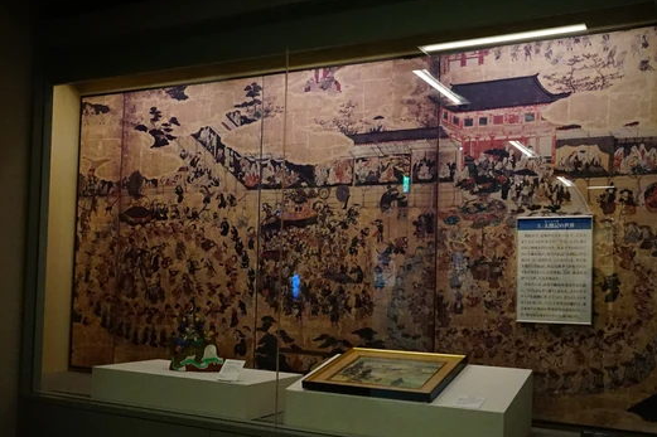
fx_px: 693
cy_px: 247
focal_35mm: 38
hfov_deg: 50.6
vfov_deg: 35.0
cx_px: 357
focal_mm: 22
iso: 6400
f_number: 10
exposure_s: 1/30
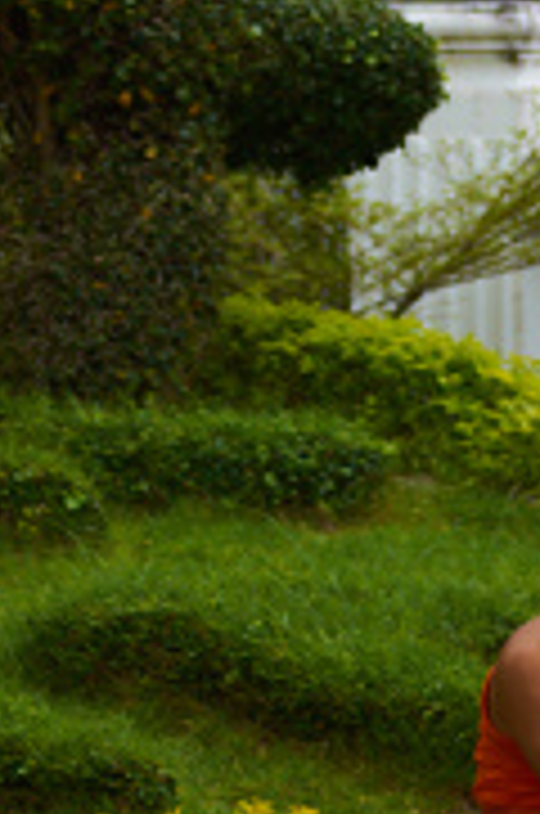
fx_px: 11247
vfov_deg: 4.1
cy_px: -639
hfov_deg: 2.7
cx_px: 522
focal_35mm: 498
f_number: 2.8
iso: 200
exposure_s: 1/200
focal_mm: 100
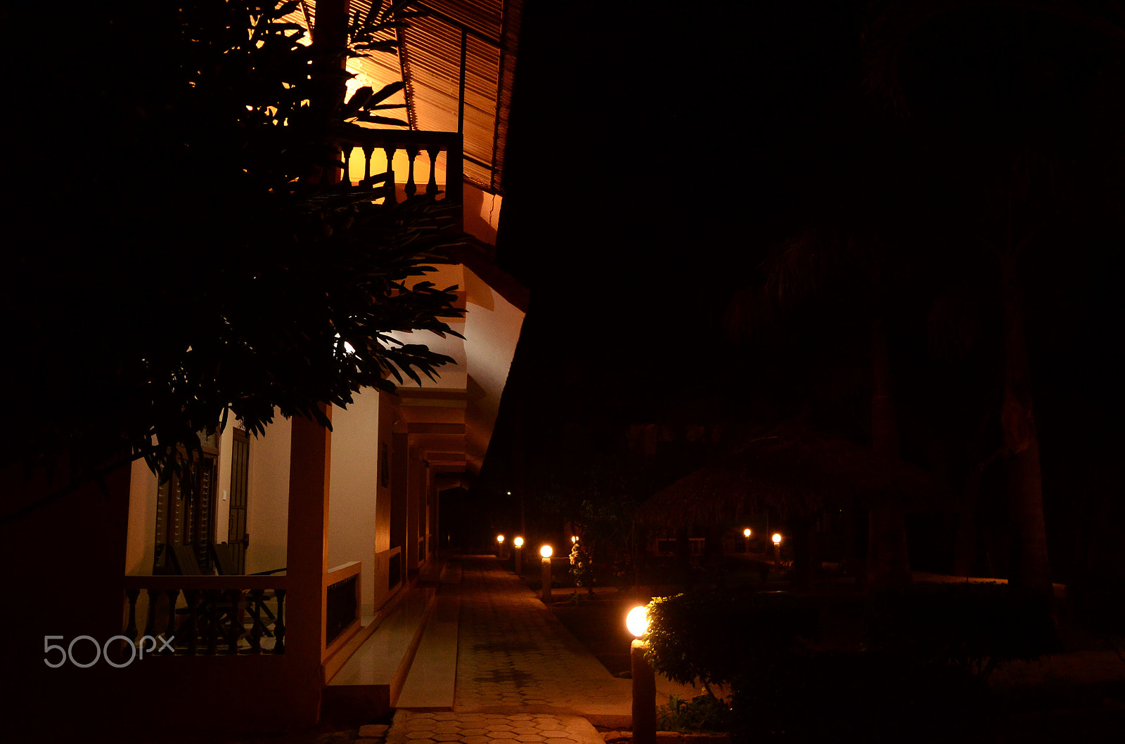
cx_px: 562
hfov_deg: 67.5
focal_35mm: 27
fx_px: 842
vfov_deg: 47.7
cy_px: 372
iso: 1600
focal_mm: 18
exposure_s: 1/10
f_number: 4.5
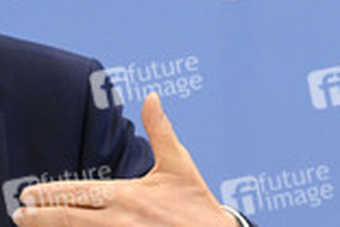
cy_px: 28
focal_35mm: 274
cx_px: -130
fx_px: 2588
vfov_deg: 5.0
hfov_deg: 7.4
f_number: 5.6
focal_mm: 95
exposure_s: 1/640
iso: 5000
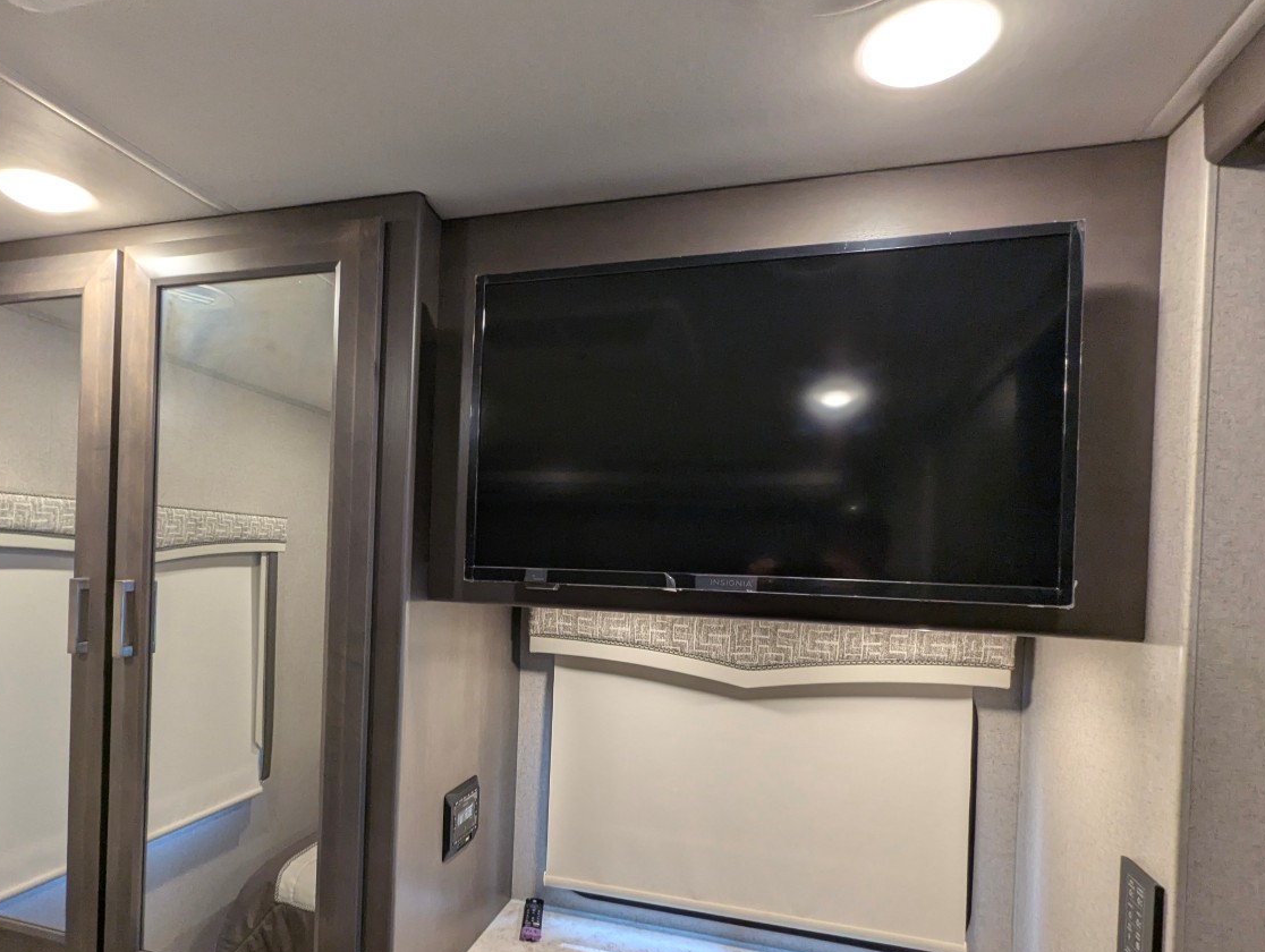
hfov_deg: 81.1
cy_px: 563
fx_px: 732
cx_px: 538
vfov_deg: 65.6
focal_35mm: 20
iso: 119
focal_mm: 2.35
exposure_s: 1/68
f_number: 2.2
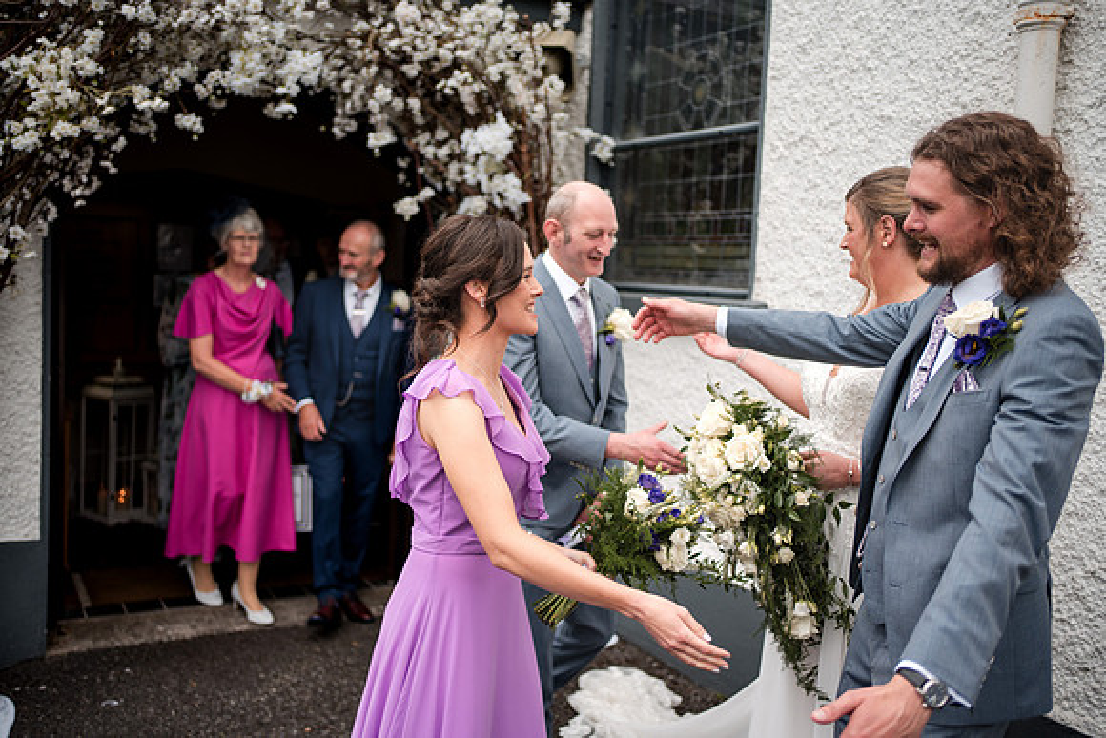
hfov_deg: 54.4
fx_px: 1075
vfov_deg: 37.9
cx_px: 553
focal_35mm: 35
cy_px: 369
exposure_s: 1/1600
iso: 100
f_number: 1.8
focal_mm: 35
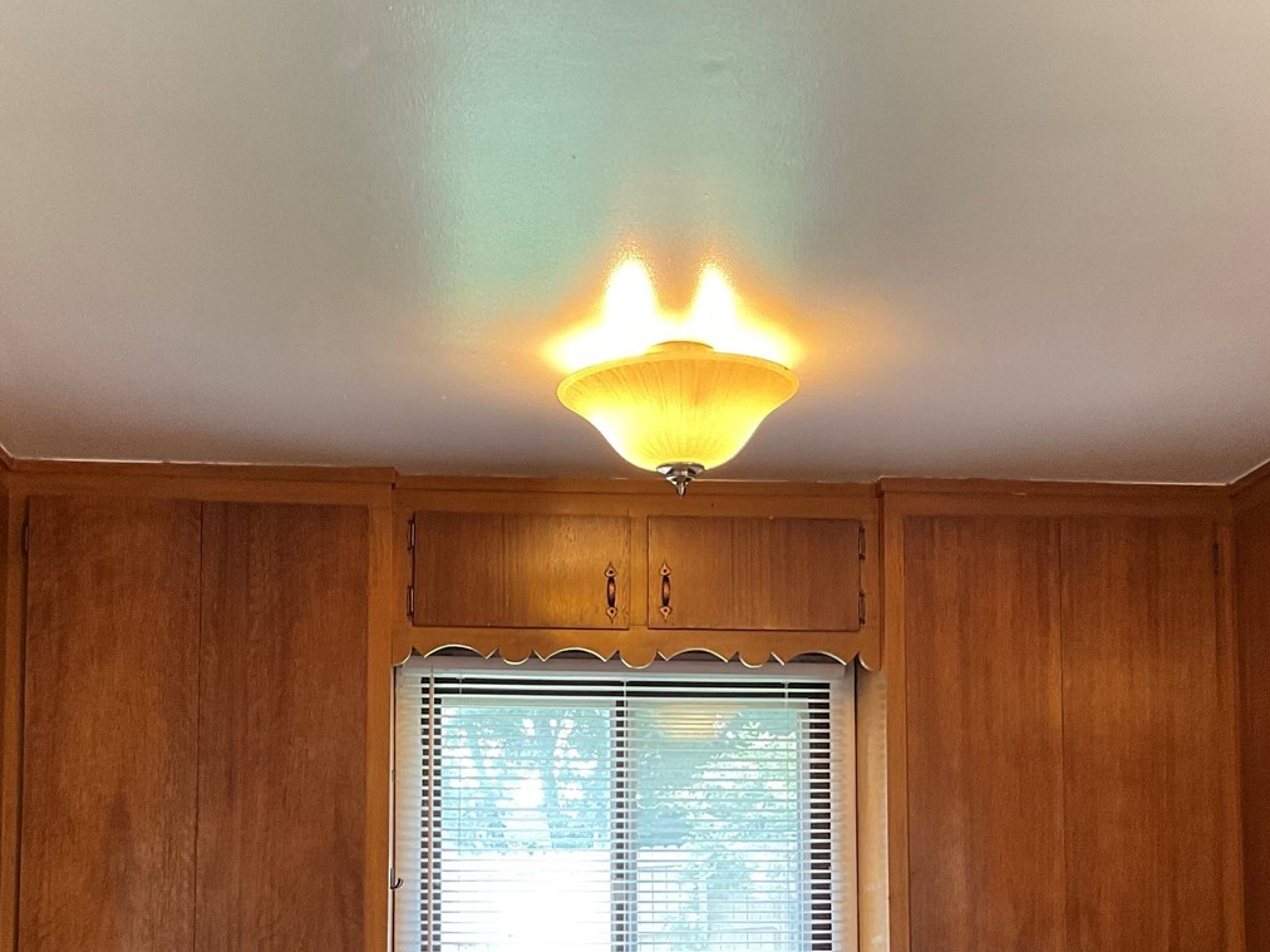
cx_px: 671
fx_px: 2018
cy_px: 793
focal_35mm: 55
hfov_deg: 34.9
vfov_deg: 26.0
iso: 125
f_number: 1.8
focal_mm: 3
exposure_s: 1/60
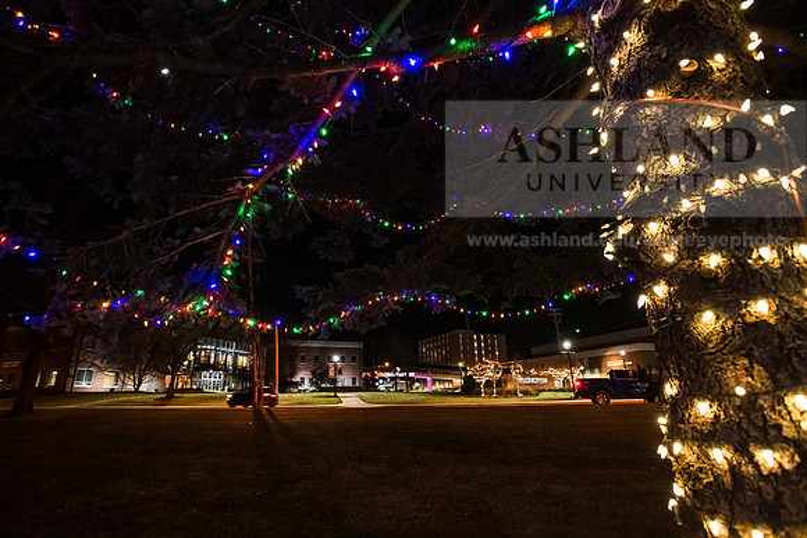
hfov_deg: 86.9
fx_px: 426
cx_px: 404
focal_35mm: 19
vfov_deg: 64.6
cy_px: 269
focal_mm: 19
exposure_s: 1/30
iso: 6400
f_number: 4.5
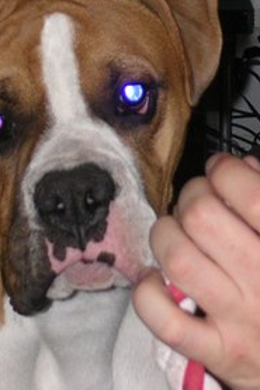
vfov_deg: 8.1
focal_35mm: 252
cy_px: 32
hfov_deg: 5.5
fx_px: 2726
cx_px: 139
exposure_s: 1/60.1
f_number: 4.6
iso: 117
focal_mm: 15.9
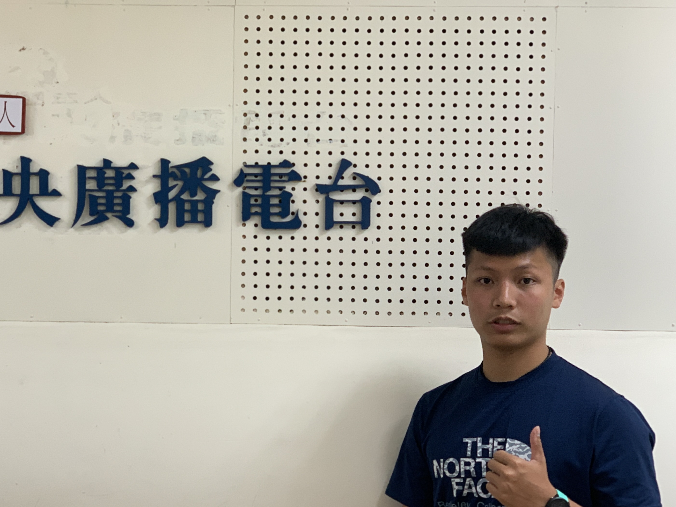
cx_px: 220
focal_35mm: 75
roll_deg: -1.2
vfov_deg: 19.6
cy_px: 319
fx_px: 1465
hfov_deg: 25.8
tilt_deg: +0.3
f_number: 2.4
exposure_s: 1/60
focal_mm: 6
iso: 100
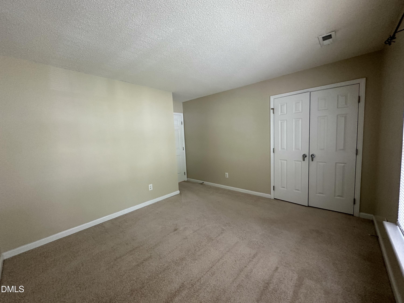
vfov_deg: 85.7
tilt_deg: -5.3
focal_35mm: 14
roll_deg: +2.6
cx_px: 202
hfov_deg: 102.1
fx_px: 163
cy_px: 152
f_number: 2.2
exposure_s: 1/60
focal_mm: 2.22
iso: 320
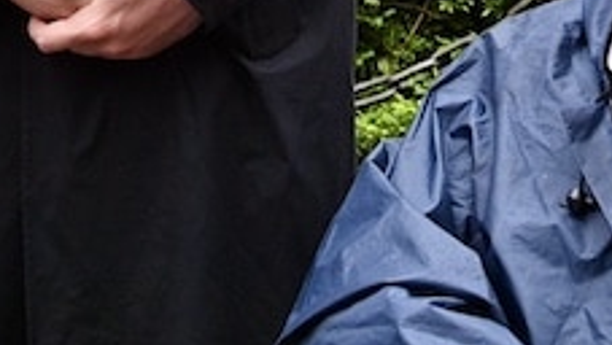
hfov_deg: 15.5
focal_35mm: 137
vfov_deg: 8.1
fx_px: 2225
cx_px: 507
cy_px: -540
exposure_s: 1/160
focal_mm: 29
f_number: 3.5
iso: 400
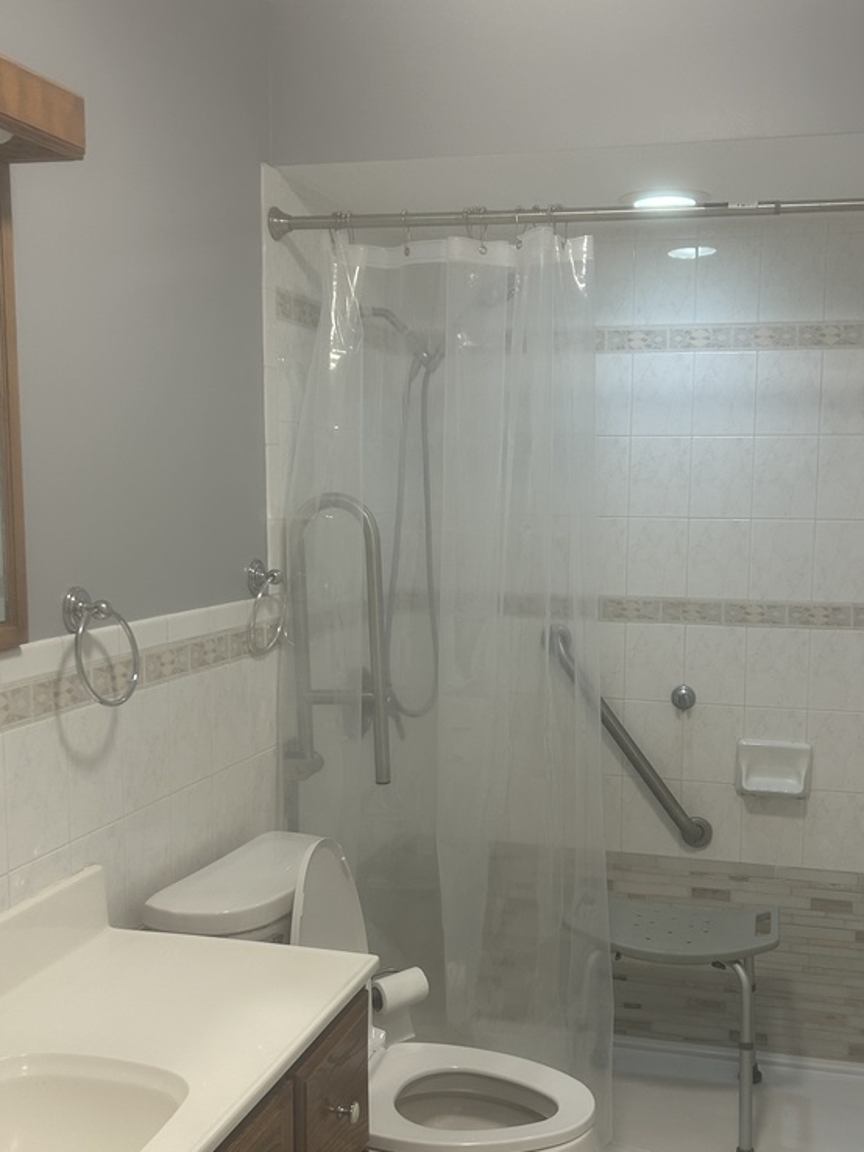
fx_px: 1265
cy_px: 628
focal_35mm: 38
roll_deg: -0.2
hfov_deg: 37.7
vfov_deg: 48.9
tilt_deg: -7.1
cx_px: 476
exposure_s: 1/120
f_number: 1.5
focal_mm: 5.7
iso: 100
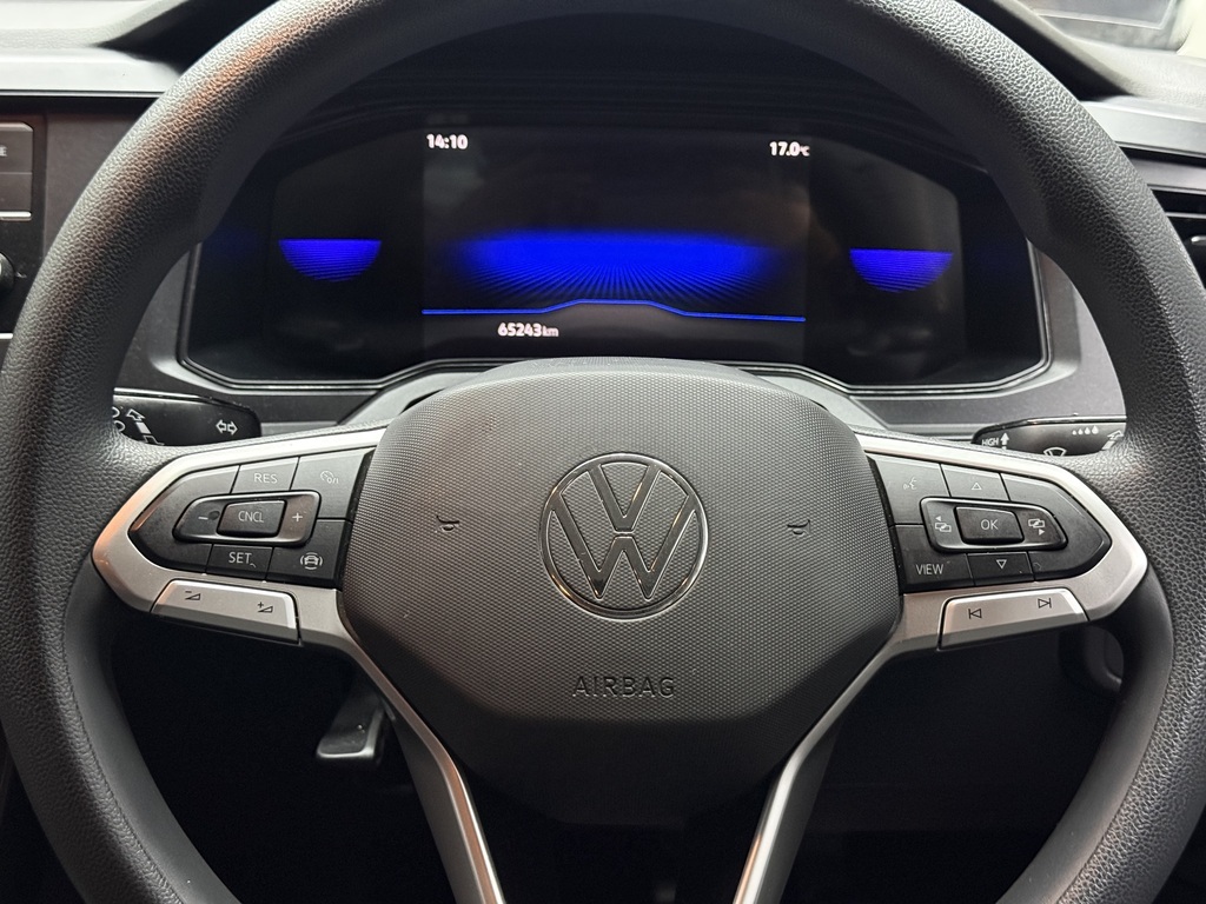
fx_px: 1672
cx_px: 603
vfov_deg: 30.3
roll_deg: -1.1
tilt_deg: -15.3
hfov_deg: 39.7
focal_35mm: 48
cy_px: 452
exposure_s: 1/30
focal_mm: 6.76
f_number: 1.78
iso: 500
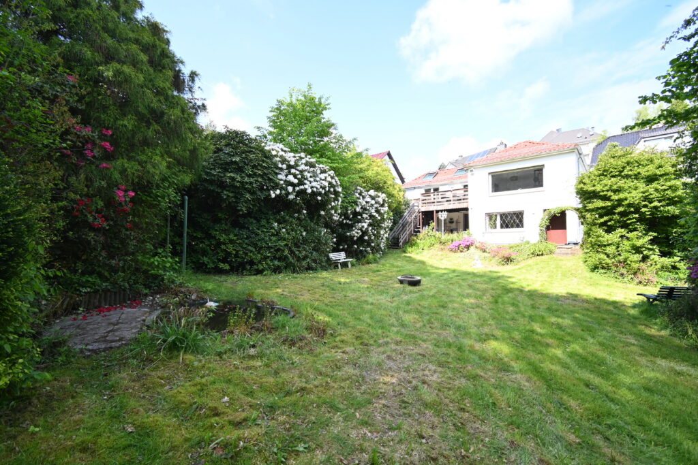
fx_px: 291
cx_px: 349
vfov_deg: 77.3
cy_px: 232
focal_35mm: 15
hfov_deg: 100.4
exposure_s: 1/250
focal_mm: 10
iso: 200
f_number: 5
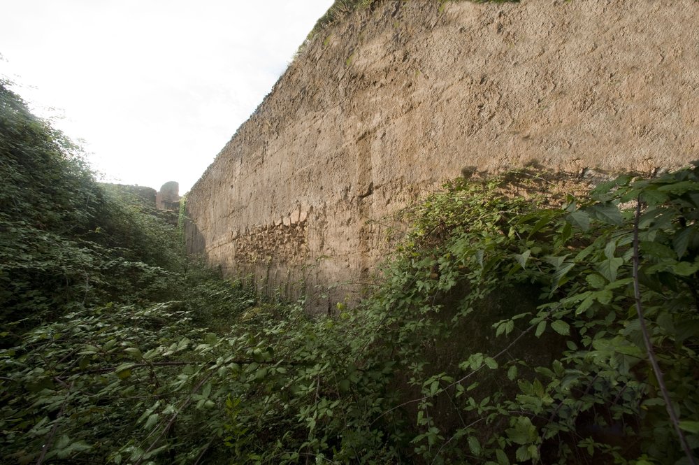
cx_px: 350
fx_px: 272
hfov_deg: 104.3
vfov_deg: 81.1
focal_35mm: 14
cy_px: 232
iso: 200
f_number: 13
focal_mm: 14
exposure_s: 1/50
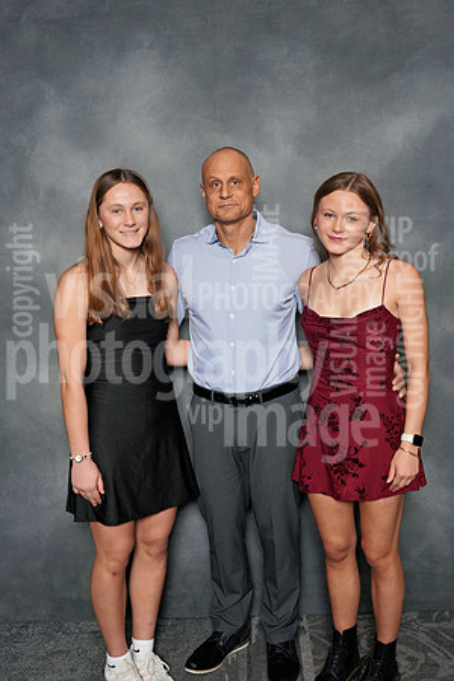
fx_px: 823
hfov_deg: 30.8
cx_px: 227
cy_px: 340
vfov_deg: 45.0
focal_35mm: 44
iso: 400
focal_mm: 29
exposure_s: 1/125
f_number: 8
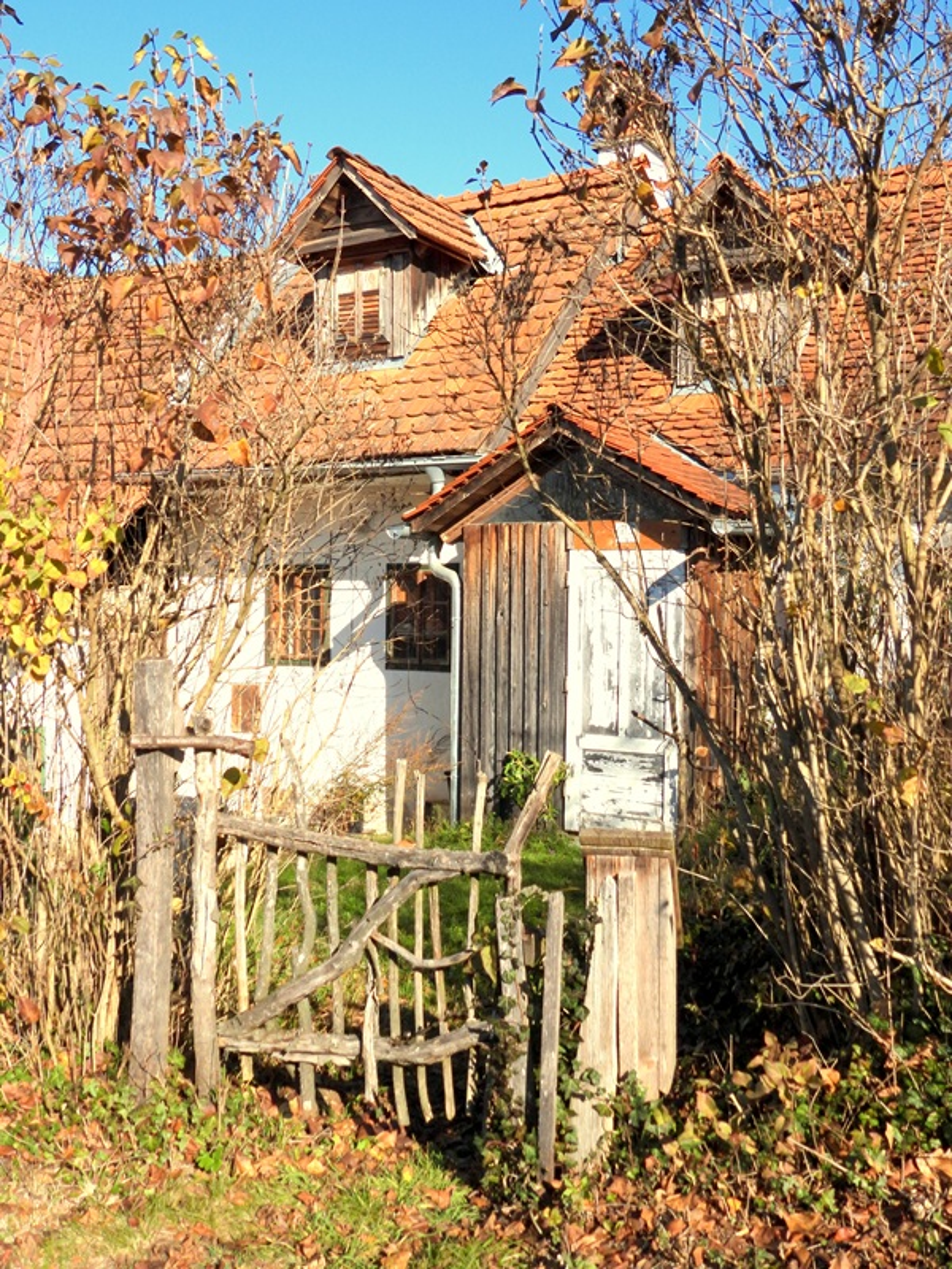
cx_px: 476
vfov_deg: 52.6
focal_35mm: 35
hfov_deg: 40.7
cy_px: 634
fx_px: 1283
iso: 100
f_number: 3.2
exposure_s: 1/1600
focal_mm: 6.2
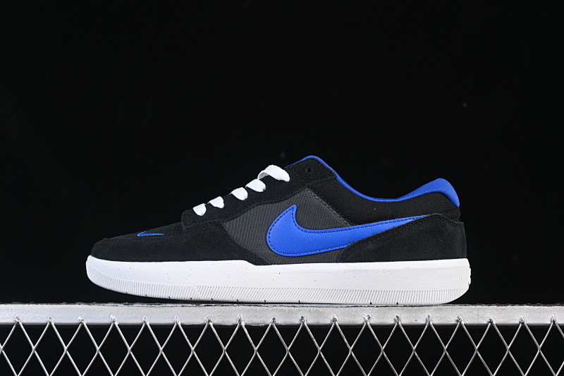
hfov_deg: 27.0
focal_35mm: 75
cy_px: 188
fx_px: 1175
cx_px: 282
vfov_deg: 18.2
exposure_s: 1/60
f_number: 6.3
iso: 160
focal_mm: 50
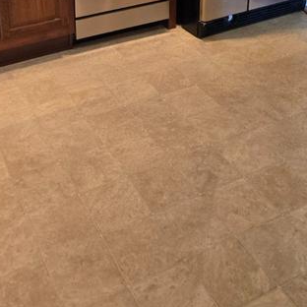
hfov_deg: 33.7
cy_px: -45
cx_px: 102
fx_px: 502
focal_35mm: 50
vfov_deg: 29.9
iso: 200
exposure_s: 1/120
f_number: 1.8
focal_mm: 5.4
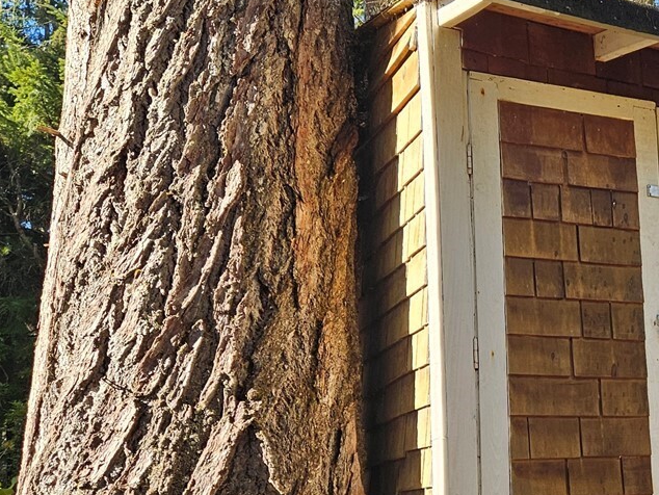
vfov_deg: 25.0
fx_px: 1105
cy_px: 359
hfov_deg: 29.9
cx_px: 726
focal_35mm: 58
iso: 40
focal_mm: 5.4
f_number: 1.8
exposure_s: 1/438
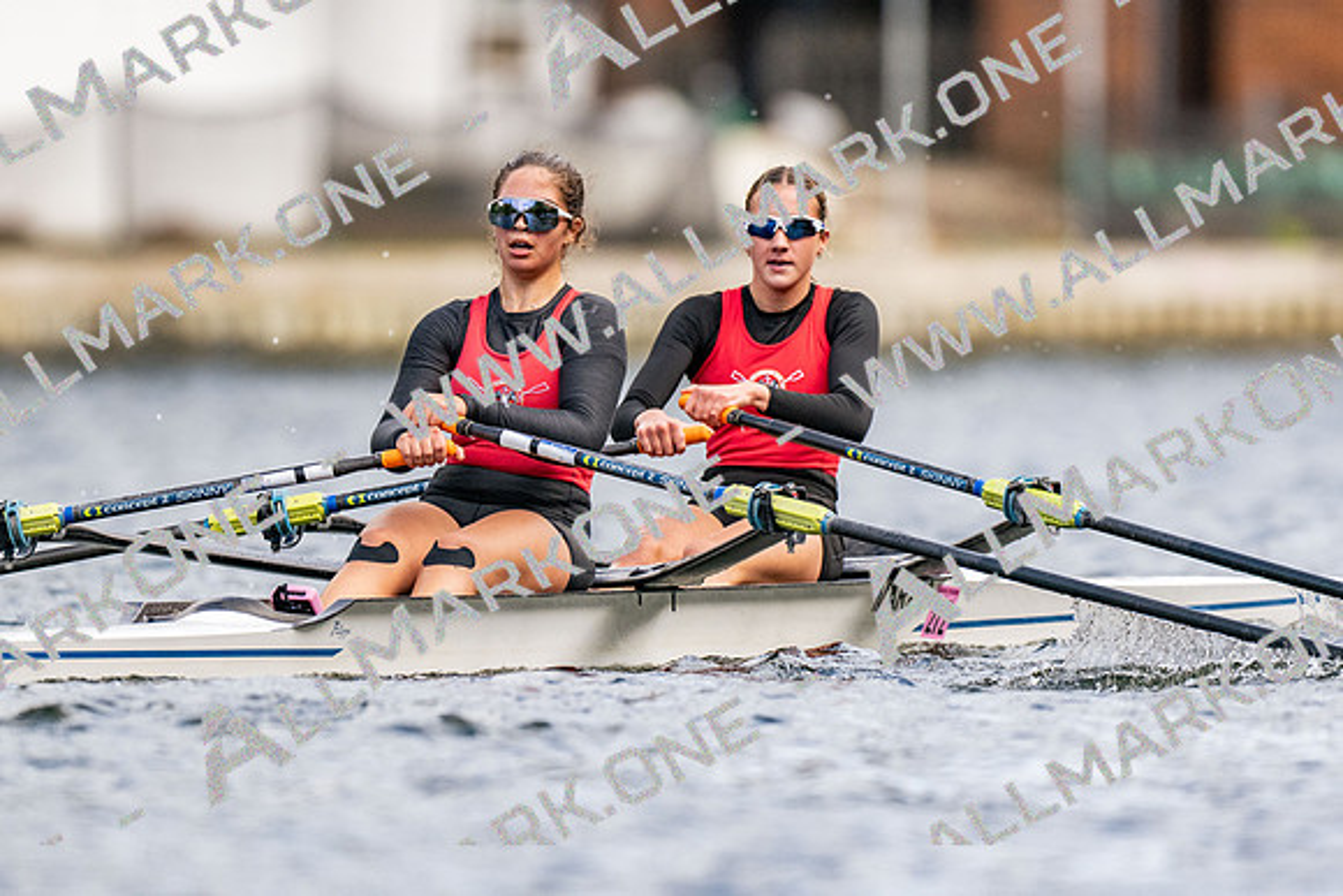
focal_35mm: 900
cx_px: 672
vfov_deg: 1.5
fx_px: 33599
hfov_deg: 2.3
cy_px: 448
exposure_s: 1/2500
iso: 450
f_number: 4
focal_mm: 600
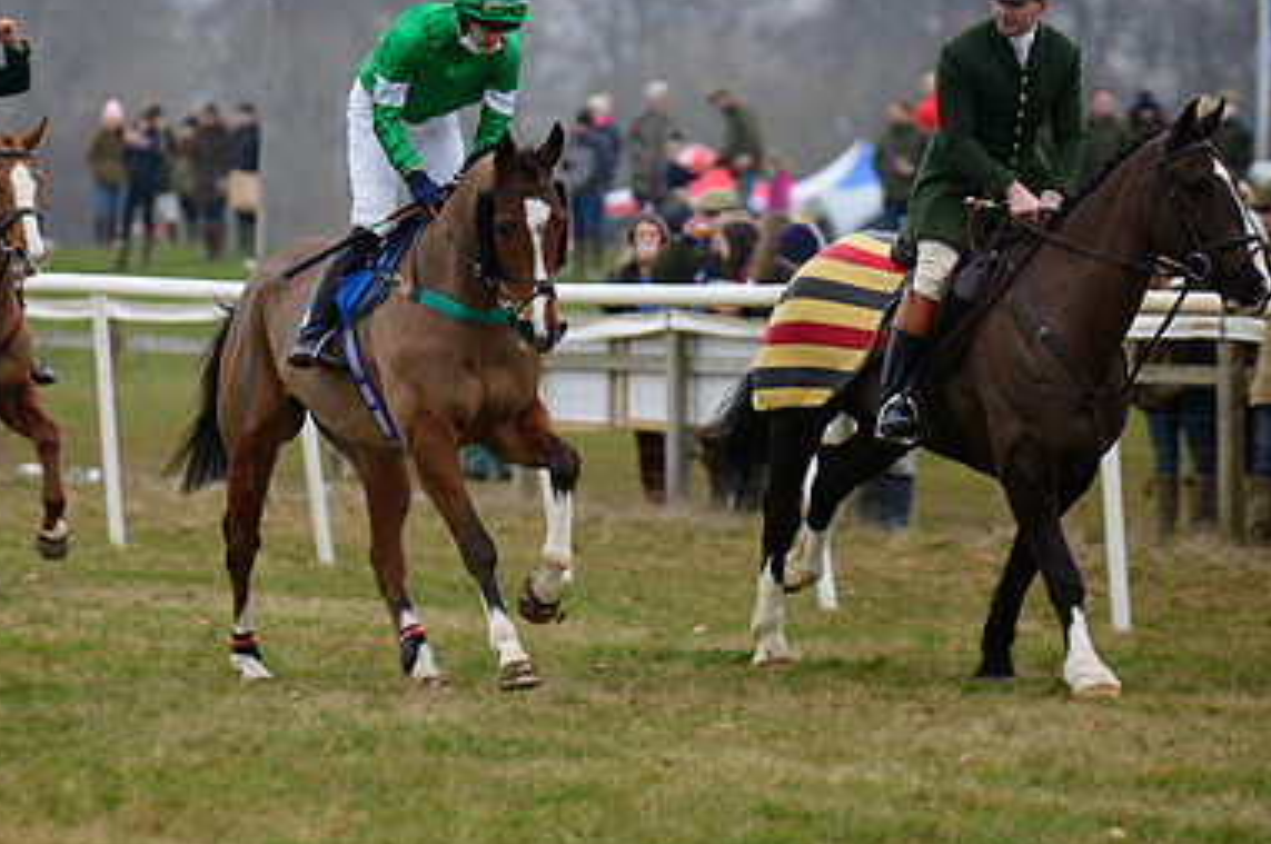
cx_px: 380
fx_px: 10472
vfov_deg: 4.6
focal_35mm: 297
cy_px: 254
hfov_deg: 6.9
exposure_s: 1/250
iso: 1250
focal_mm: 195
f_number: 4
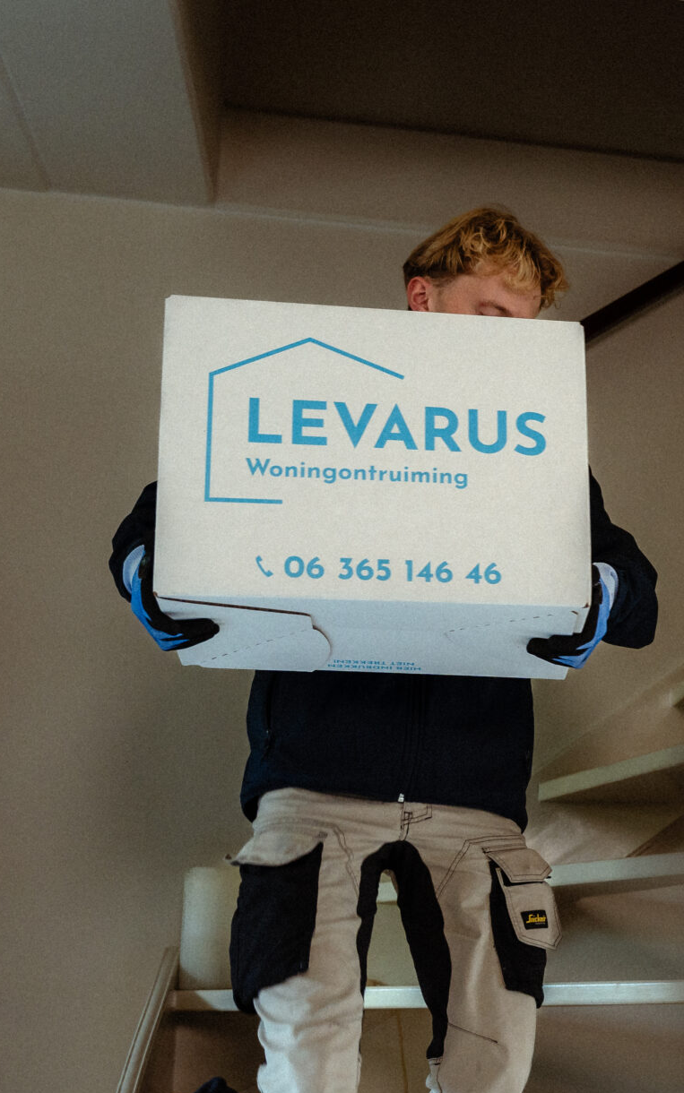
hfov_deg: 19.0
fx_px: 1880
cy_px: 650
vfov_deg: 32.3
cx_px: 913
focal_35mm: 63
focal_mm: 29.5
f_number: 2.8
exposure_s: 1/200
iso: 500
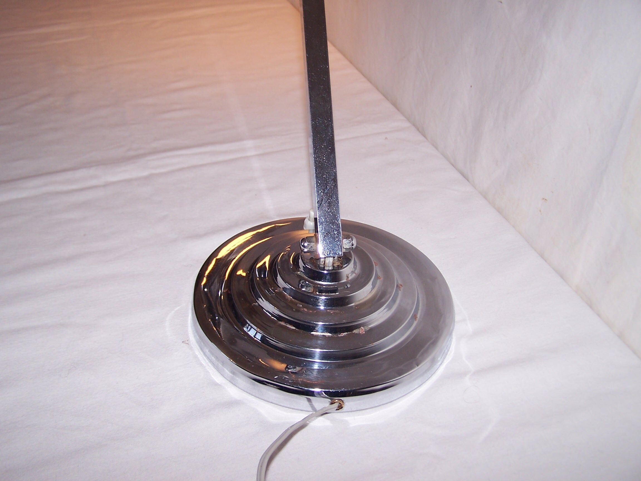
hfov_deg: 49.0
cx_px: 320
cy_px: 240
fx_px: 704
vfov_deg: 37.7
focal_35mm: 38
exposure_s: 1/60
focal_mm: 6.3
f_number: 2.8
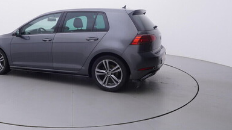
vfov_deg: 34.6
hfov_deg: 56.8
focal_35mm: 34
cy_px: 45
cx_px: 72
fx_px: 208
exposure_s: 1/80
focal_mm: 15
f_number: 5
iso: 200
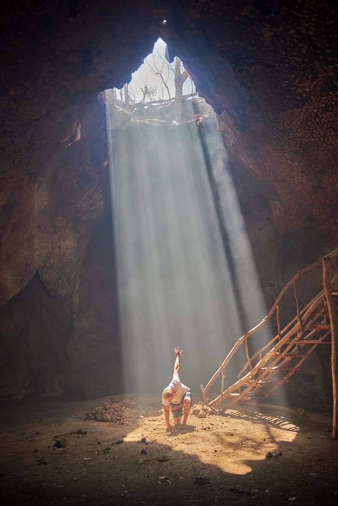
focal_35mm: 28
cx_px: 169
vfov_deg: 65.5
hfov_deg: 46.4
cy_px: 253
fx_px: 394
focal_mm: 28
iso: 320
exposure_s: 1/1000
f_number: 2.8
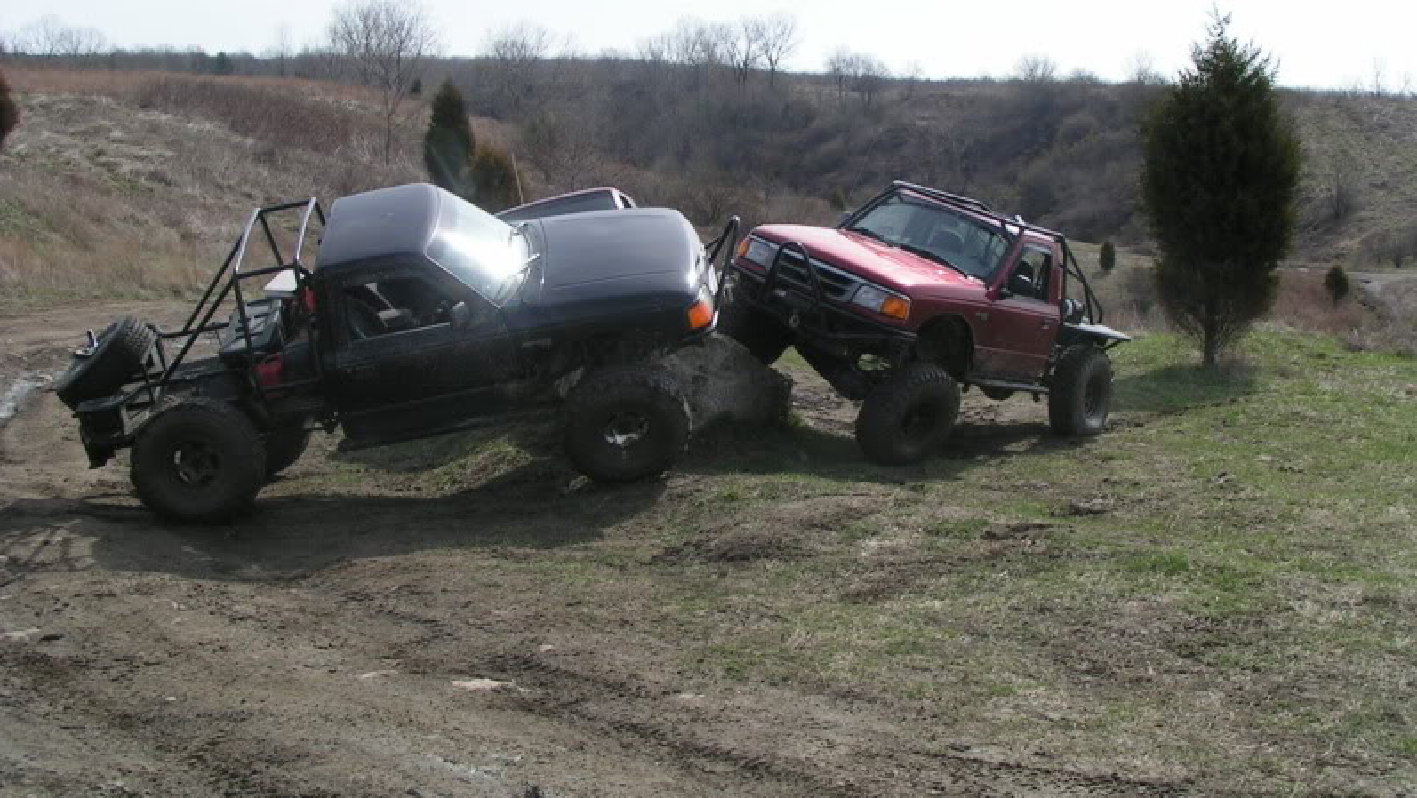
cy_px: 291
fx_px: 1767
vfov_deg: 25.4
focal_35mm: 47
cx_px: 708
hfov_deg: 43.7
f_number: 5.6
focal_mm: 6.6
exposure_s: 1/400
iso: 50
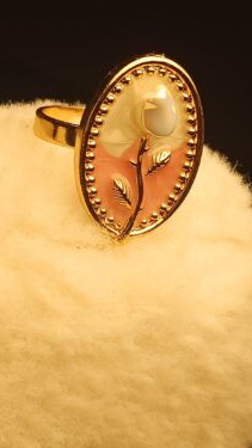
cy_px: 234
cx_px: 147
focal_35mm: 90
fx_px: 1069
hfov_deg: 13.4
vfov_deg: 23.7
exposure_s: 1/160
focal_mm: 3.98
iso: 64
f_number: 1.8
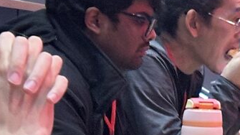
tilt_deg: -4.5
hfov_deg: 6.9
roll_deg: -1.9
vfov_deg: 4.0
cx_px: 491
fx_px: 1908
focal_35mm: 300
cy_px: 219
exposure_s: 1/60
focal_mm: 6.86
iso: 200
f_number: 1.78
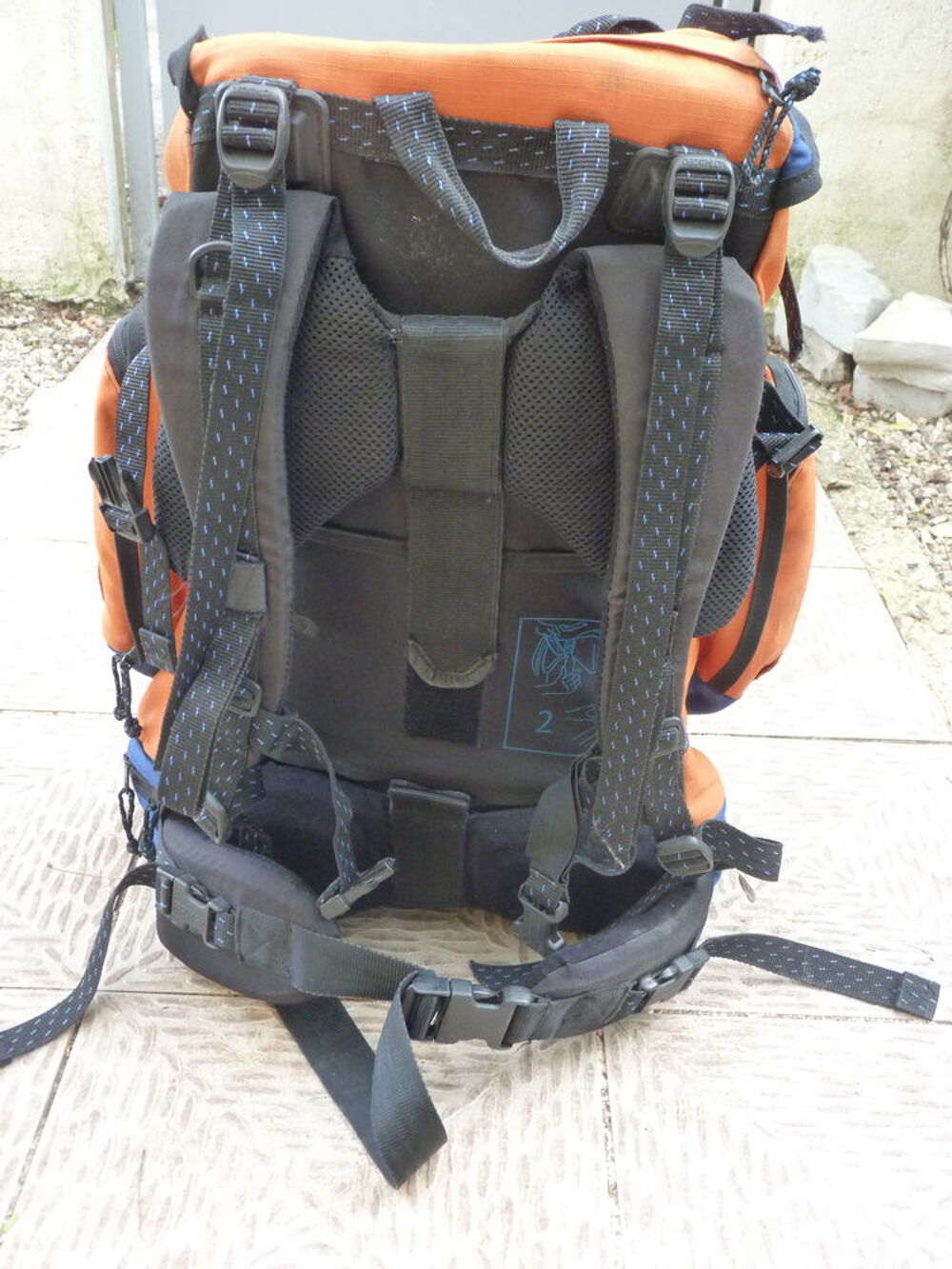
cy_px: 634
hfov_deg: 38.7
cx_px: 476
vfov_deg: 50.1
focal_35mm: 37
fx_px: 1357
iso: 400
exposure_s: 1/30
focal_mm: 6.6
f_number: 3
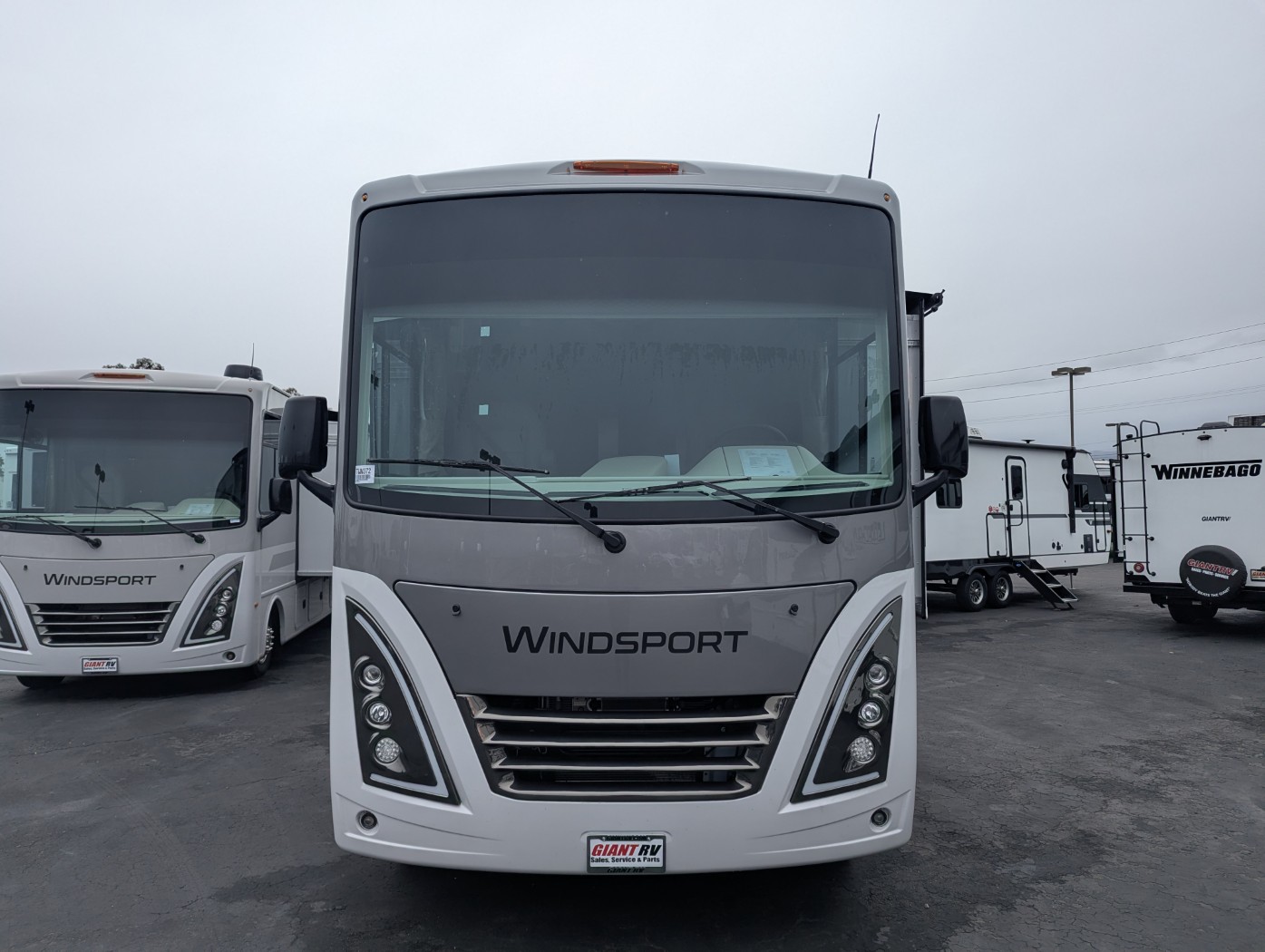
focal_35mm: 24
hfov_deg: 71.5
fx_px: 878
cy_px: 476
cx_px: 632
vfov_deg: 56.9
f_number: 1.85
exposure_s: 1/920
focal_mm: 6.81
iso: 49
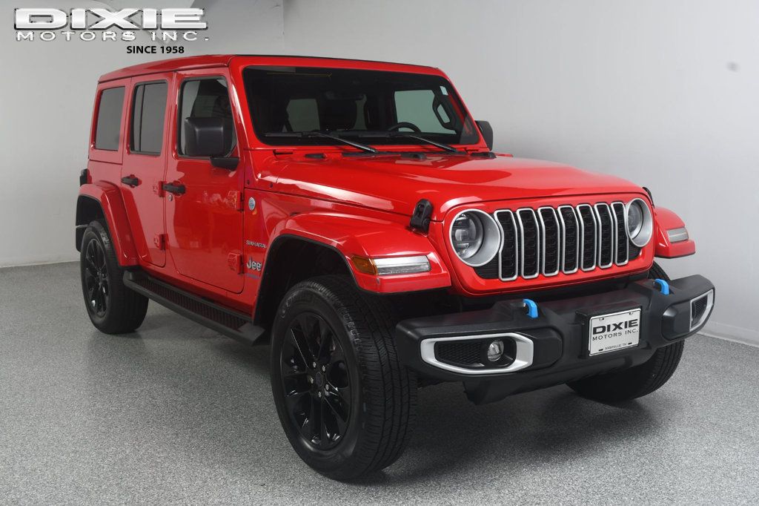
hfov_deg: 49.6
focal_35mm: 39
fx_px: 822
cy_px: 253
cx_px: 380
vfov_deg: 34.2
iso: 100
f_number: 9
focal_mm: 26
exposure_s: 1/160
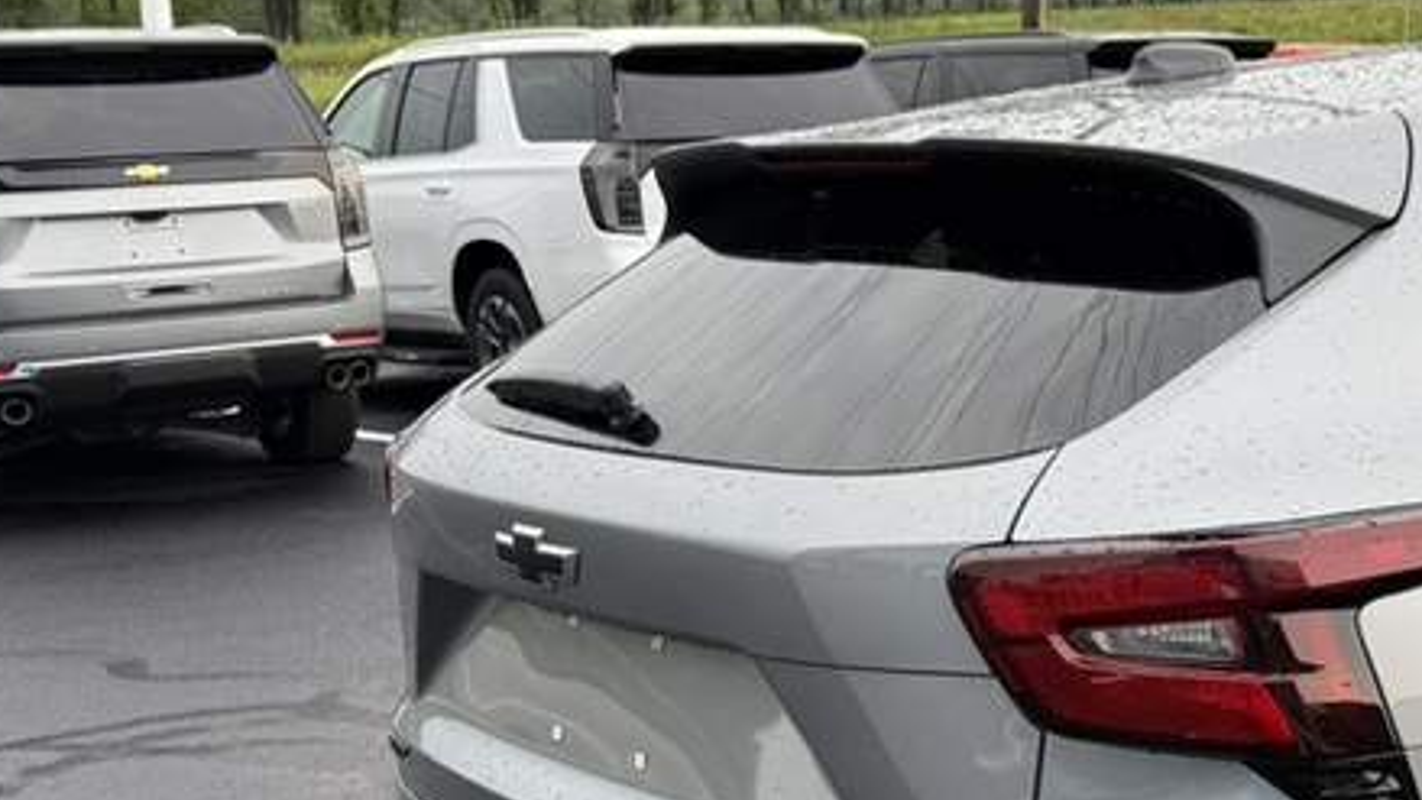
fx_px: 2300
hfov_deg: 31.5
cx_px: 1454
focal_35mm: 61
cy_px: 657
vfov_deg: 19.5
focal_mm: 6.76
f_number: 1.78
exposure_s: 1/521
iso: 80
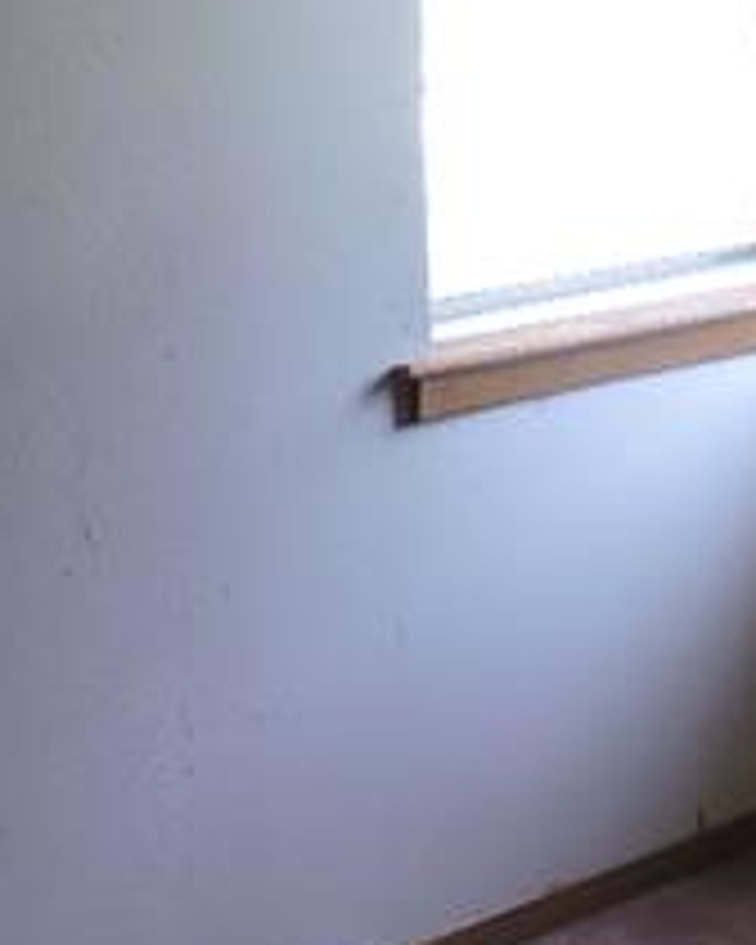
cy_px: -72
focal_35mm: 114
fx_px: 3188
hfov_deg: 12.7
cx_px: 1202
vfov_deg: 16.4
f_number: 3
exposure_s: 1/30
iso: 220
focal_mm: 4.3
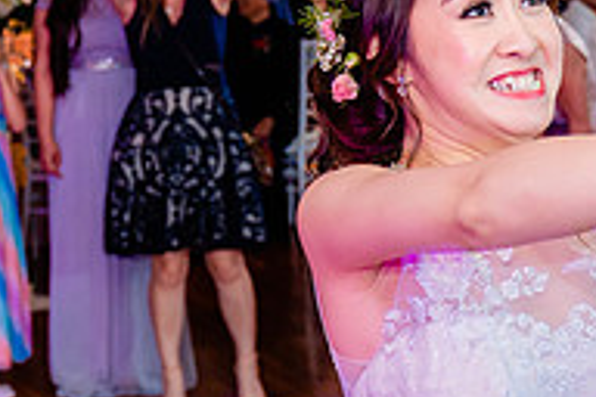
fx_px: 1738
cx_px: 40
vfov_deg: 12.6
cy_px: -143
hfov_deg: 19.1
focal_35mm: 105
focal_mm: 28
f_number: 3.5
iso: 1000
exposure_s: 1/160
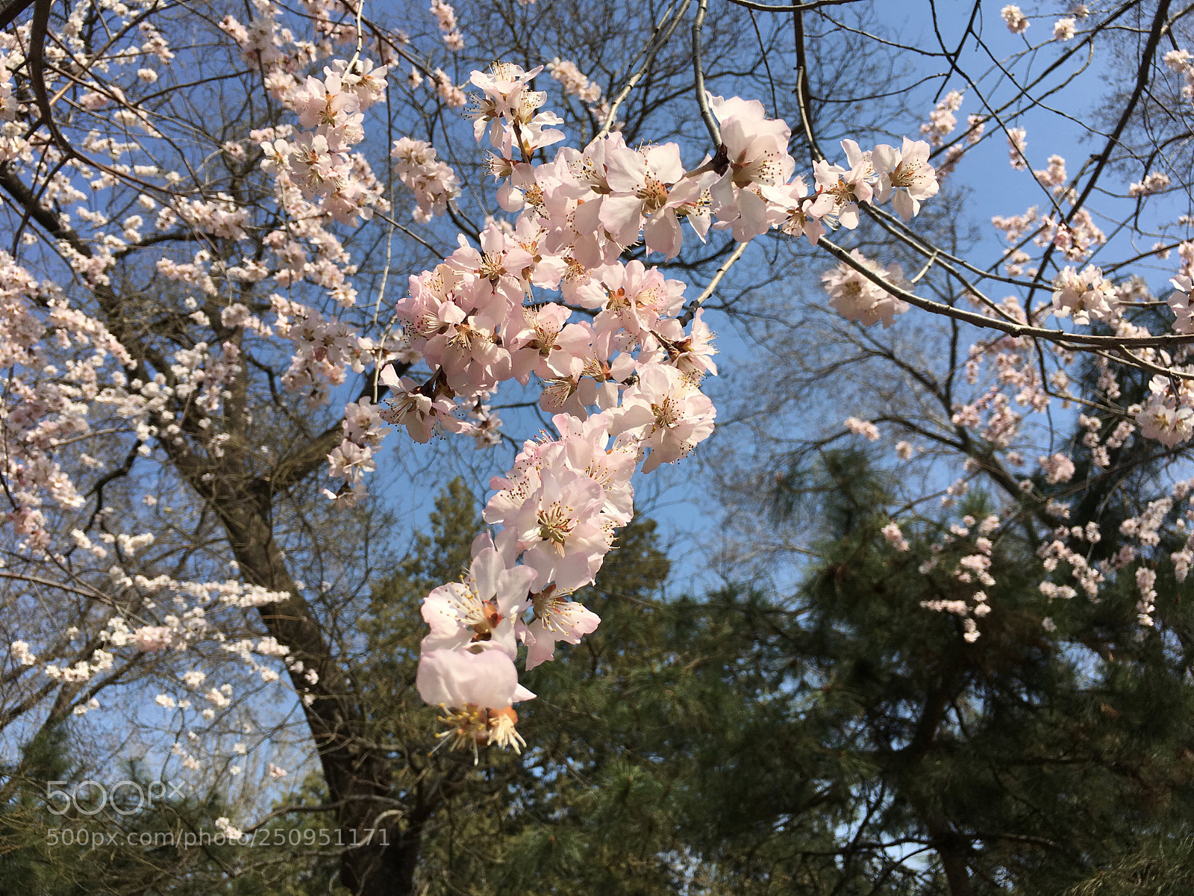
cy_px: 448
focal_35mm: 29
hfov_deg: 61.7
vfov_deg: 48.2
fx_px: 1000
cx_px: 597
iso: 25
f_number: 2.2
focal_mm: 4.15
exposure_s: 1/2331
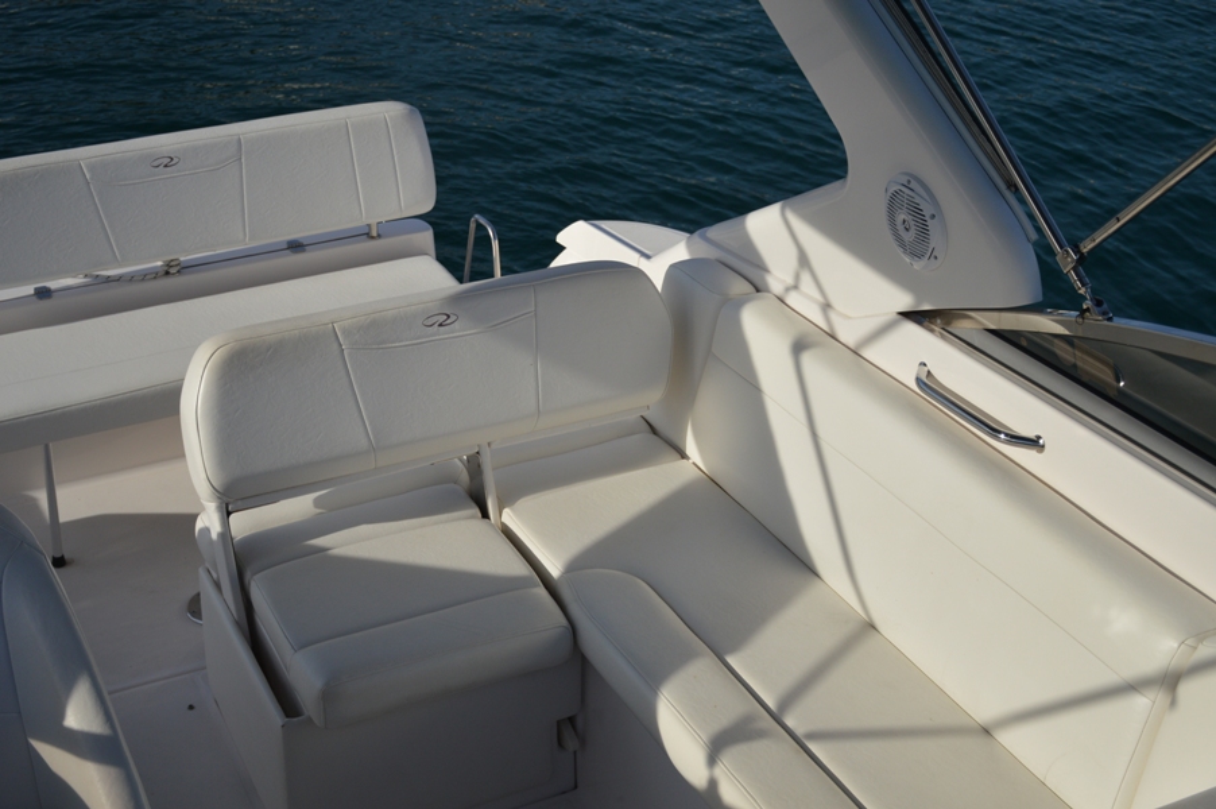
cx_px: 608
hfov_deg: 38.9
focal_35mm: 51
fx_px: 1721
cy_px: 404
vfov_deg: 26.4
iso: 160
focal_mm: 34
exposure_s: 1/3200
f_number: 4.2
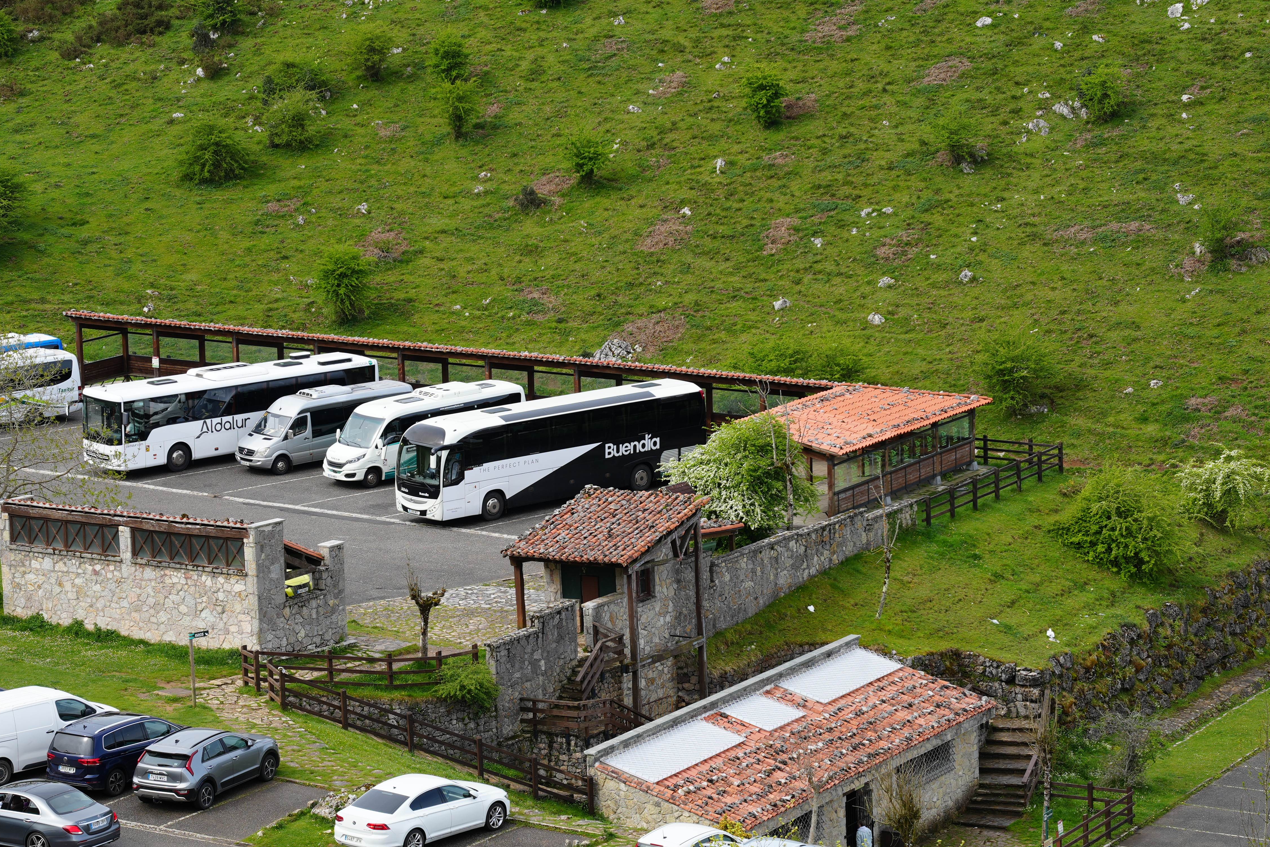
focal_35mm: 107
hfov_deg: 19.1
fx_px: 3775
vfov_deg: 12.8
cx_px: 634
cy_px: 429
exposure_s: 1/200
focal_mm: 70
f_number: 6.3
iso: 100
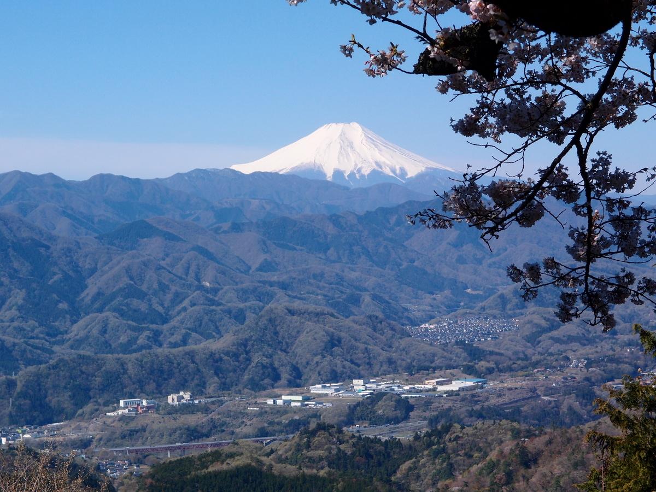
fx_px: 1743
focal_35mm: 92
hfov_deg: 21.3
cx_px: 328
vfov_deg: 16.1
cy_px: 246
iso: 100
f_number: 4.5
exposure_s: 1/800
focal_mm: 19.84
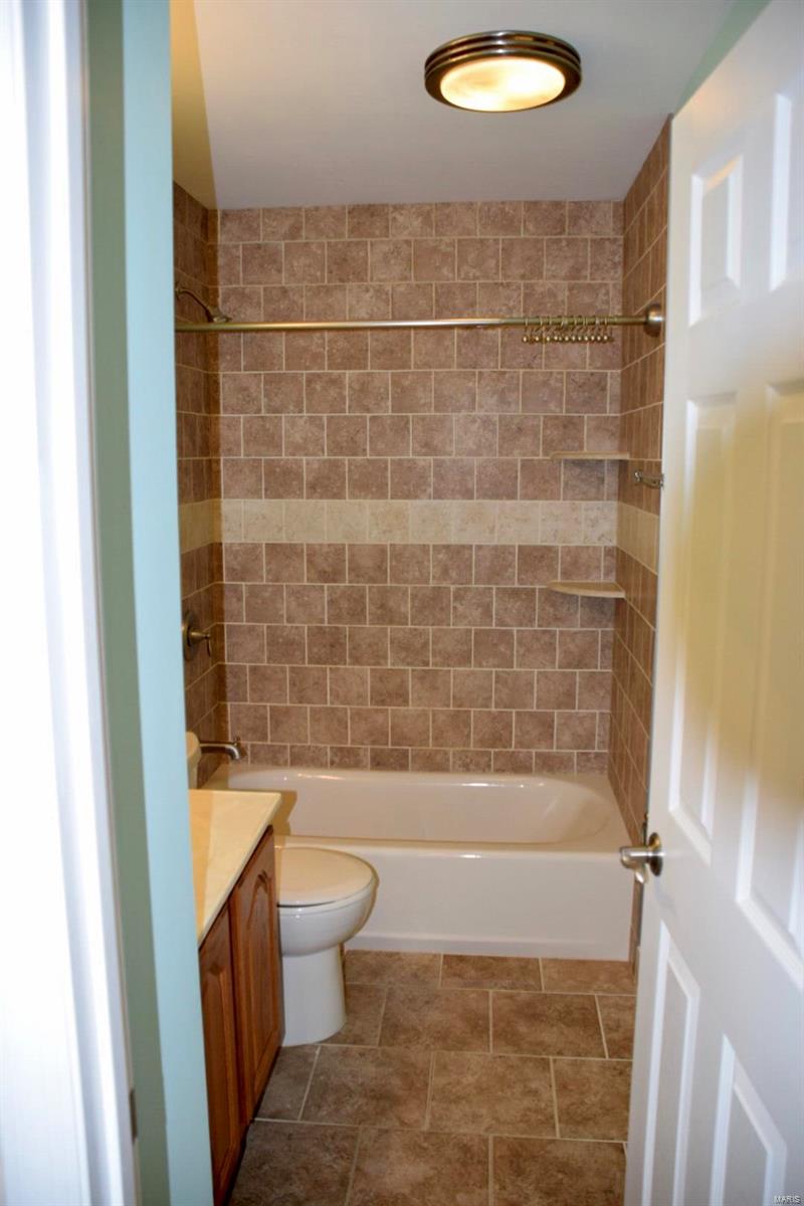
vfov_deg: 61.9
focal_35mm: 30
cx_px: 402
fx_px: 1005
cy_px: 603
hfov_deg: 43.6
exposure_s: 1/60
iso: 800
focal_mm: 20
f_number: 4
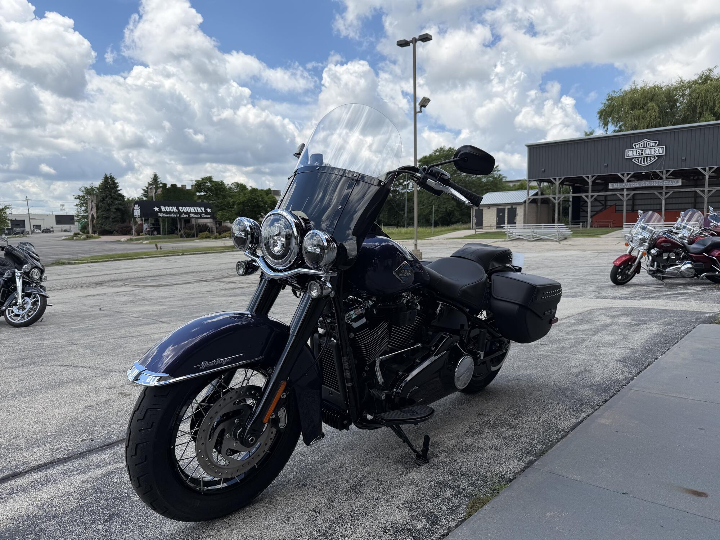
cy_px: 270
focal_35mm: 24
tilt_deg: -4.4
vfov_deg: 56.8
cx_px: 360
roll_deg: +1.2
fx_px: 499
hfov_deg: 71.6
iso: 80
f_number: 1.78
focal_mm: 6.76
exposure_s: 1/4673
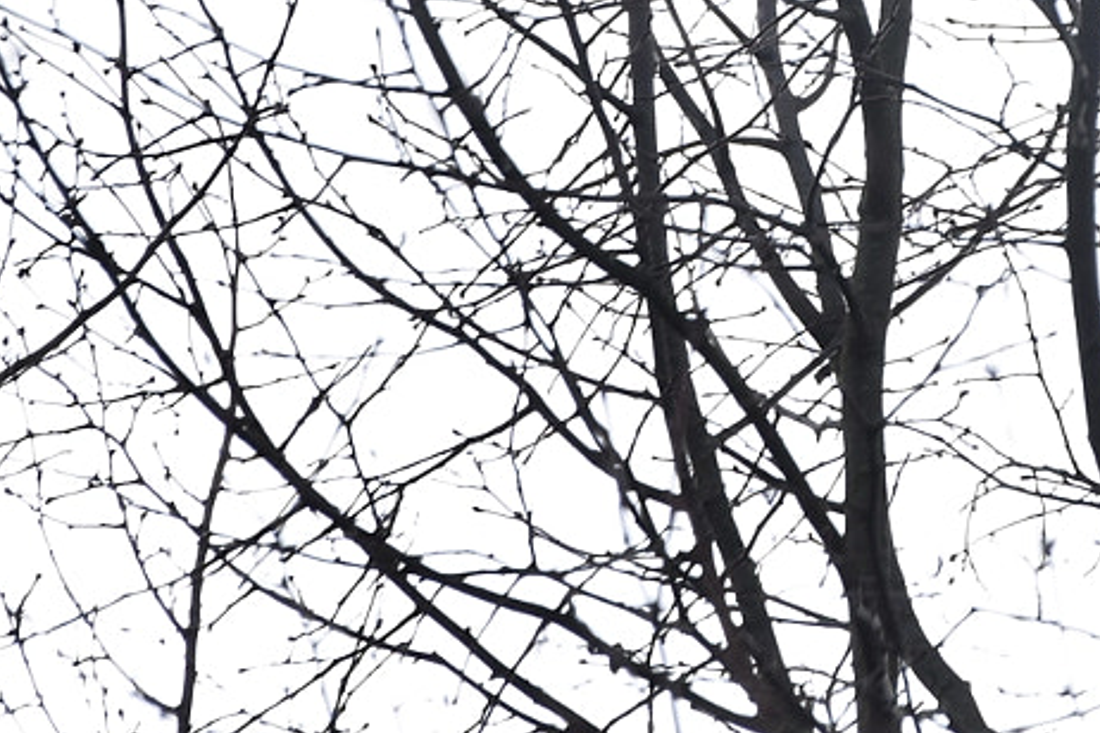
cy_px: -181
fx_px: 16674
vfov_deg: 2.5
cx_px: 1210
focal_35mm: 546
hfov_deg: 3.8
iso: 100
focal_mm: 105
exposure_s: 1/250
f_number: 5.6
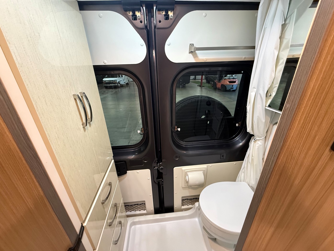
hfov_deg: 102.1
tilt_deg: -21.6
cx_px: 167
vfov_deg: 85.7
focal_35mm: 14
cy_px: 126
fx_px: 135
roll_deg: +0.9
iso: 640
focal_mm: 2.22
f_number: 2.2
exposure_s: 1/60
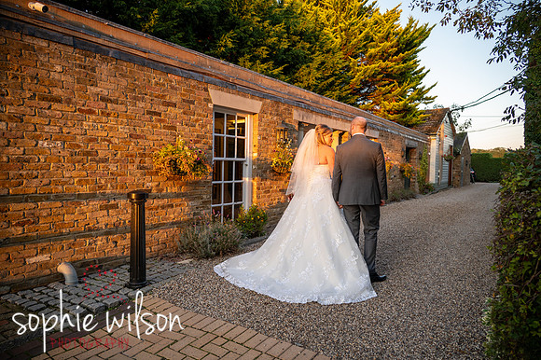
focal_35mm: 24
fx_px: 360
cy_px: 180
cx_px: 270
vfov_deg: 53.1
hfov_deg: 73.8
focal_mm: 24
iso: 500
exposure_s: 1/250
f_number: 4
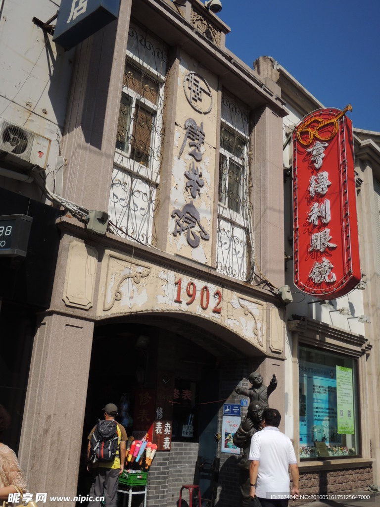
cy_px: 254
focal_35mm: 35
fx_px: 512
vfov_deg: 52.6
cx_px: 190
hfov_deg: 40.7
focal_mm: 6.3
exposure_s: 1/1250
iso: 100
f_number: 4
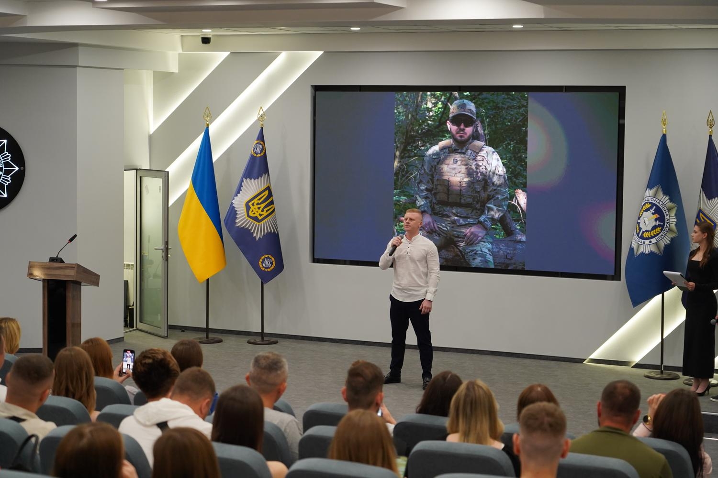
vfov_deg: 20.3
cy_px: 239
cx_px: 359
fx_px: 1336
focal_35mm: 67
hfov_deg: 30.1
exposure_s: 1/160
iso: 1600
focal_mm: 67
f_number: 4
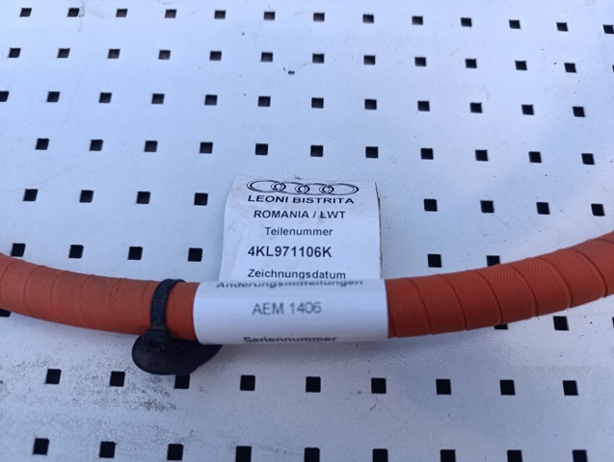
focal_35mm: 23
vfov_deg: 59.0
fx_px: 409
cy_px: 231
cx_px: 307
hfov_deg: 73.8
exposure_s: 1/158
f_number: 1.6
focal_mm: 6.14
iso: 50
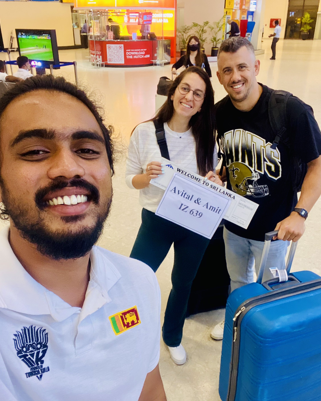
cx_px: 160
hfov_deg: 45.8
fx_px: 380
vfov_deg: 55.6
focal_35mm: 32
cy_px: 218
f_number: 2.2
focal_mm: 2.71
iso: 400
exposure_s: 1/33
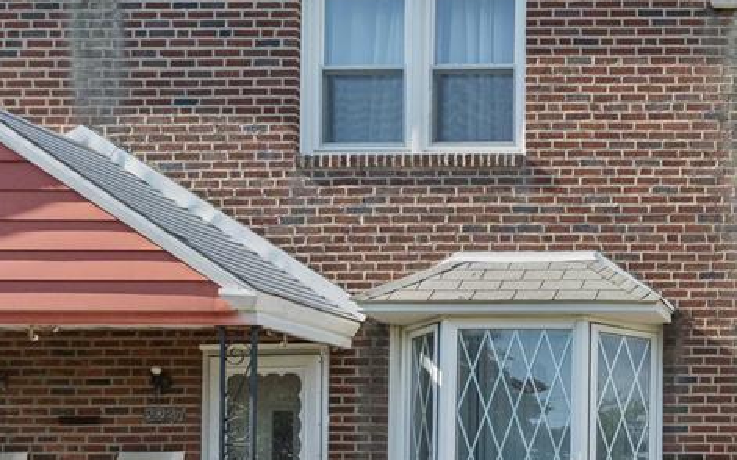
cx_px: 1064
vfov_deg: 23.0
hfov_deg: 27.9
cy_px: 501
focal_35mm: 53
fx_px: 1064
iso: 640
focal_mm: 17
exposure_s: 1/800
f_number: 8
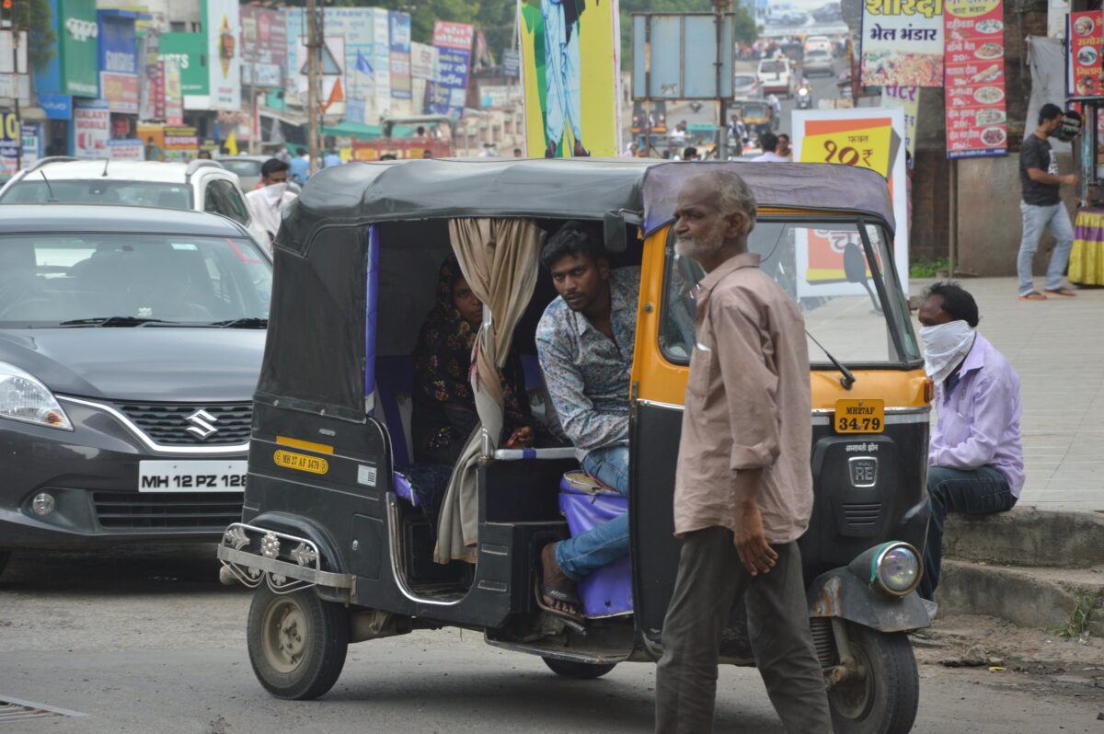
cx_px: 552
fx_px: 4826
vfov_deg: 8.7
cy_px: 367
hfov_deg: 13.1
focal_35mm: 158
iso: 200
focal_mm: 105
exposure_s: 1/80
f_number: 7.1
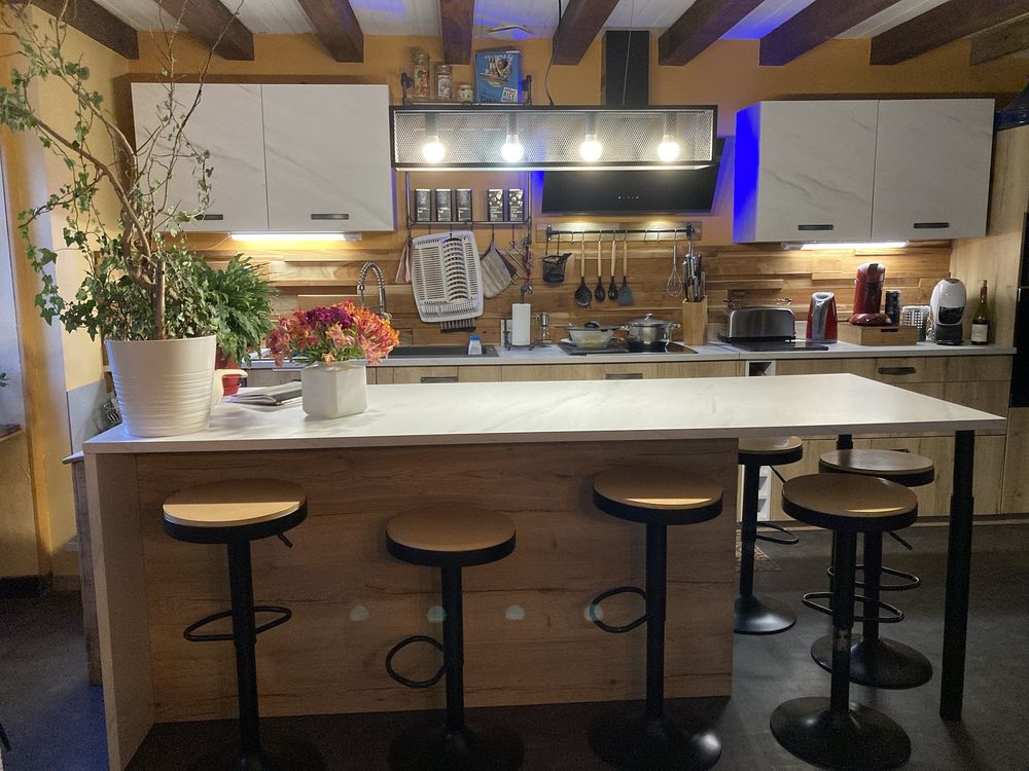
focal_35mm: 28
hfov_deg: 63.4
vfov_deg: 49.7
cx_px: 514
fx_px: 832
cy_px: 386
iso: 320
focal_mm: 3.99
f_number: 1.8
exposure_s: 1/57
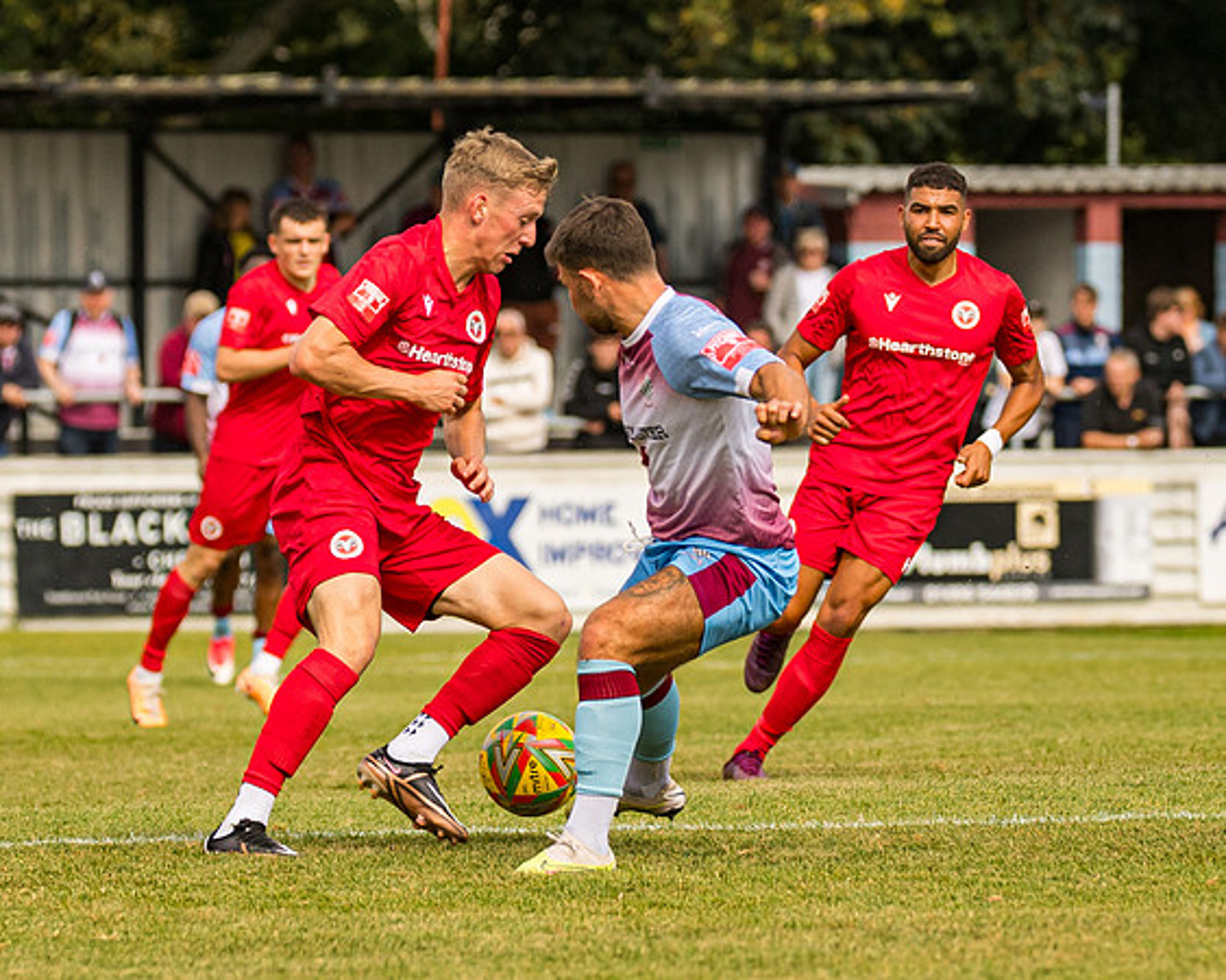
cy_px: 499
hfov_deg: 4.3
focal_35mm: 453
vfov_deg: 3.4
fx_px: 16420
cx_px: 439
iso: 640
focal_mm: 180
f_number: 4
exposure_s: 1/4000
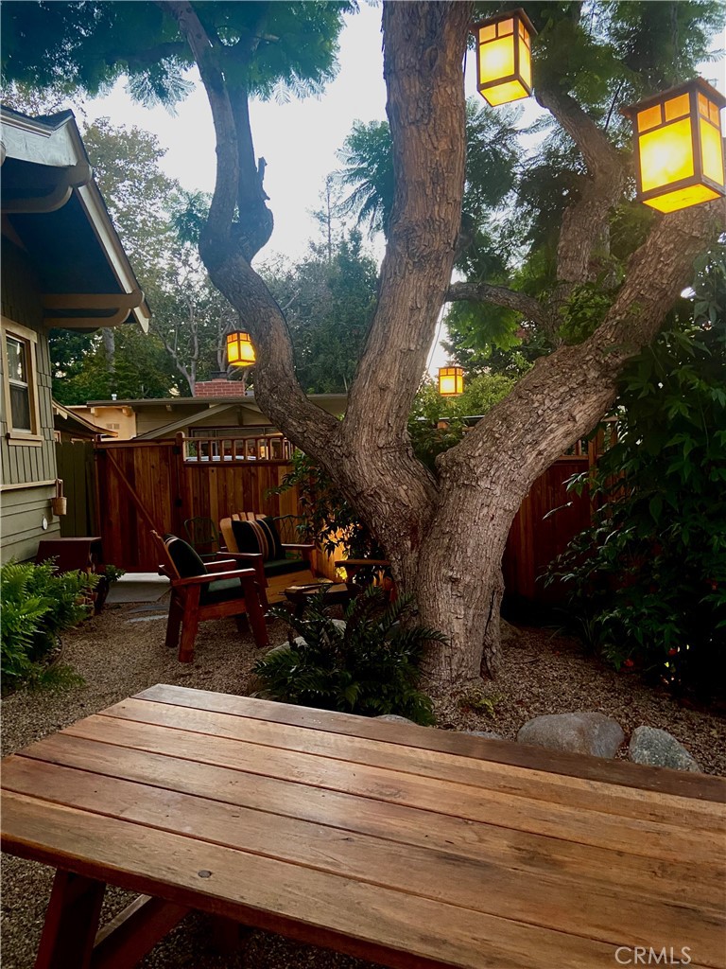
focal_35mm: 26
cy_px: 484
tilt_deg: -1.7
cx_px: 363
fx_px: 727
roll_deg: +2.0
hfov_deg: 53.1
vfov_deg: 67.3
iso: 400
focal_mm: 4.25
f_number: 1.8
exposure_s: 1/60
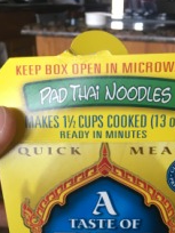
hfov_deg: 28.0
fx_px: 351
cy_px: 204
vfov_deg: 35.0
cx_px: 100
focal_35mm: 52
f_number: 2.2
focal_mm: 4.15
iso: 50
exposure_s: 1/30
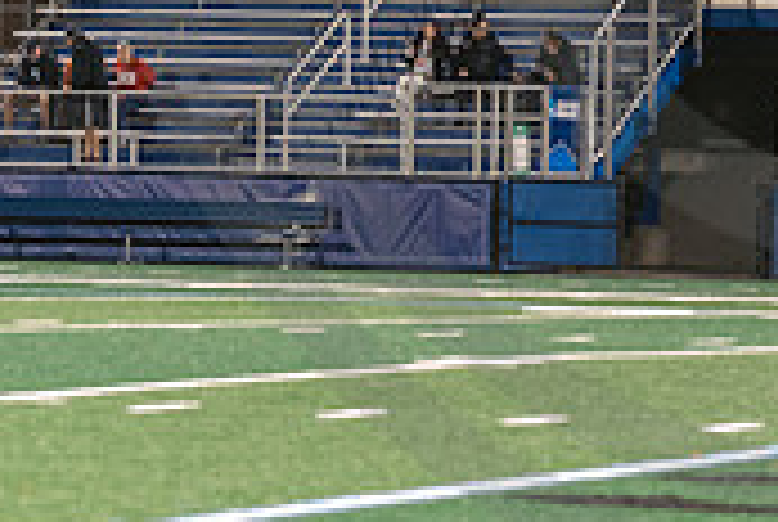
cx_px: 908
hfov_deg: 6.1
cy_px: -169
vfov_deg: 4.1
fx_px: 7252
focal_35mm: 335
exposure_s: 1/125
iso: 2500
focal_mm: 100
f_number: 2.8
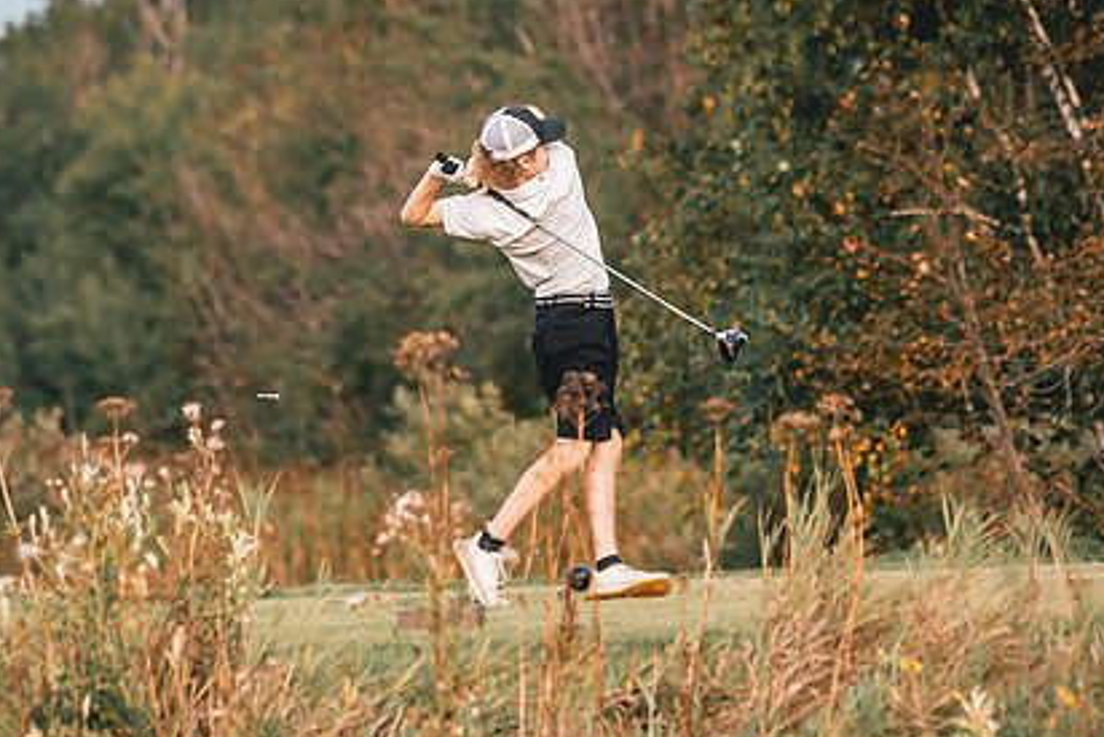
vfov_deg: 4.0
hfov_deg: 5.9
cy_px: 367
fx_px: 10644
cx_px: 572
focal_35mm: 347
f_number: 2.8
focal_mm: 150
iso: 200
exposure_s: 1/1000
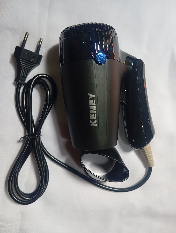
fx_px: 189
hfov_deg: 49.9
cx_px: 88
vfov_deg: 63.4
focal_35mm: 28
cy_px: 116
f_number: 1.8
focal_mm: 4.22
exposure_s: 1/100
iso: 506
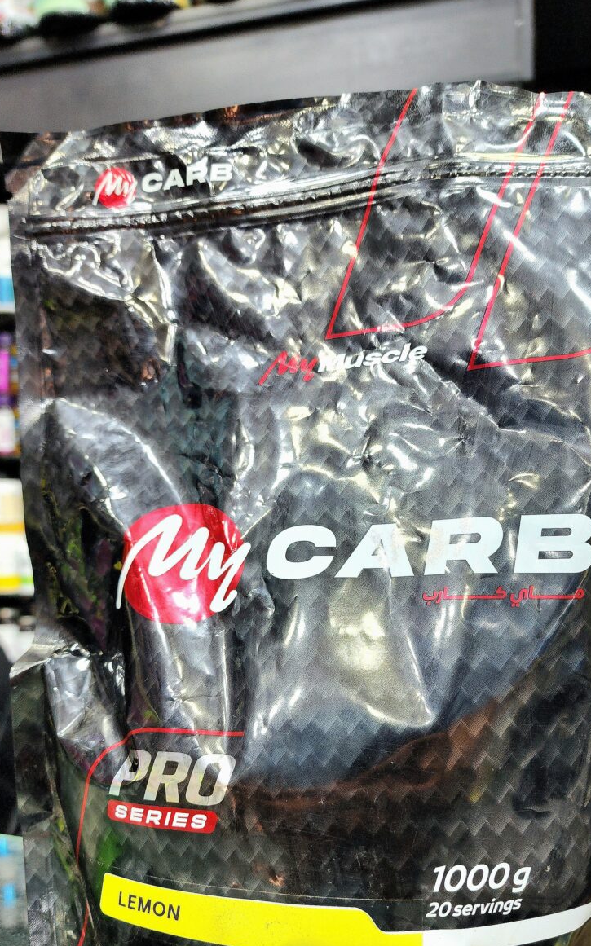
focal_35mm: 28
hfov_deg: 44.2
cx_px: 369
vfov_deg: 66.2
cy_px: 540
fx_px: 722
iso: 160
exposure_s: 1/120
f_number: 1.8
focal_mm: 6.4
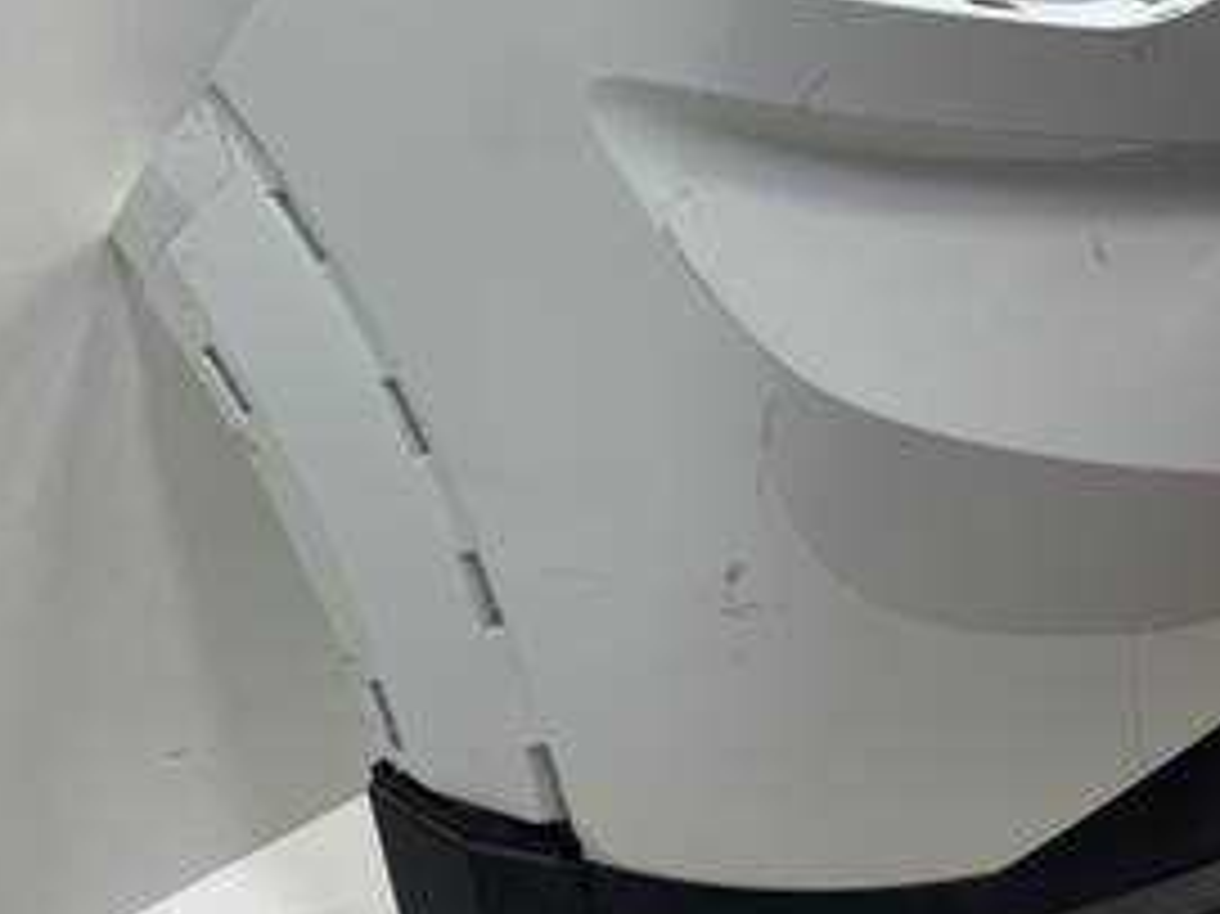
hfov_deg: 41.3
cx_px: 612
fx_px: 1620
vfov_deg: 31.5
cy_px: 441
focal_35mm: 46
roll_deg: -4.4
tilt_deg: -29.8
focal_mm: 4.2
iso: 80
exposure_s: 1/100
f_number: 1.6
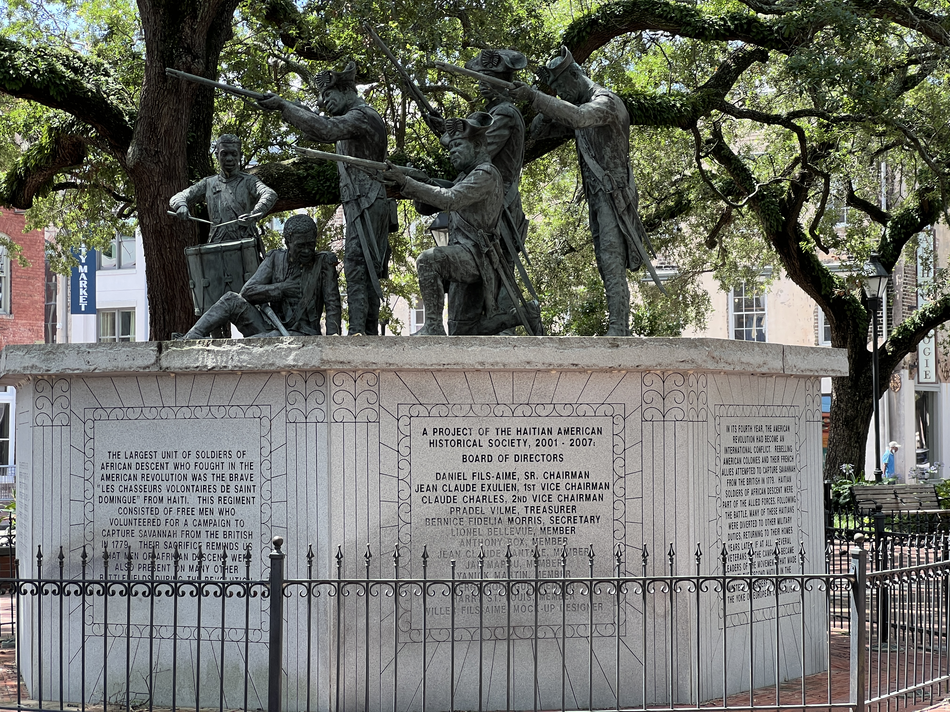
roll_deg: +0.1
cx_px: 475
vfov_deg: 19.1
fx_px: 2113
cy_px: 356
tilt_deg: +3.8
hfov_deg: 25.3
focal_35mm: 77
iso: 32
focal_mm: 9
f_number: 2.8
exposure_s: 1/99
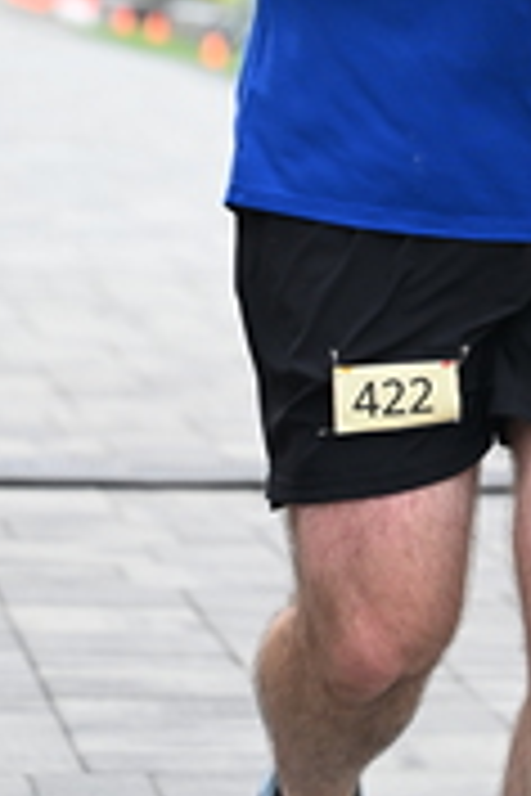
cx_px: 502
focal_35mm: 217
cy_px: -310
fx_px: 4801
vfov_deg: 9.3
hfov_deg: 6.3
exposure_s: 1/1000
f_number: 2.8
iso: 400
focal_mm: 70
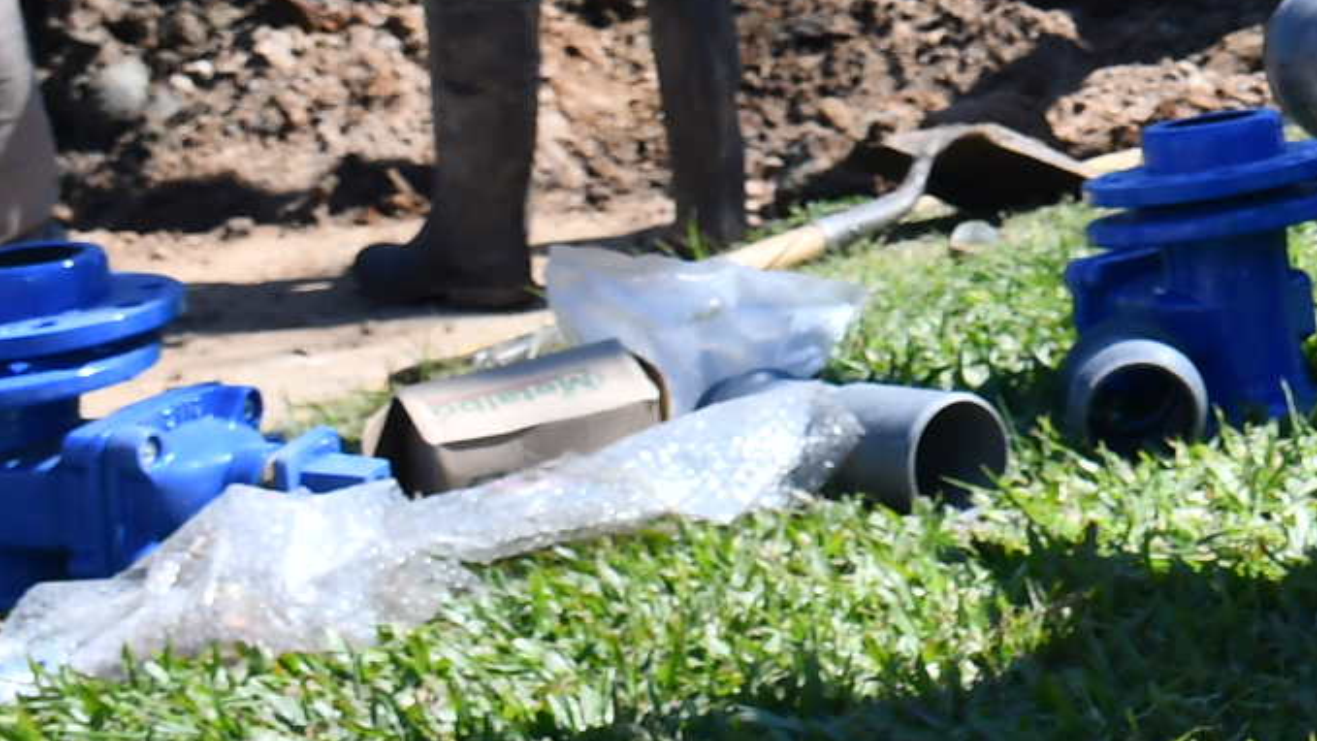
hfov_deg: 16.2
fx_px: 4051
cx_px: 2200
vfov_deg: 9.8
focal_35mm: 116
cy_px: -650
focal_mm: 18
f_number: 7.1
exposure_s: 1/400
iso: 100
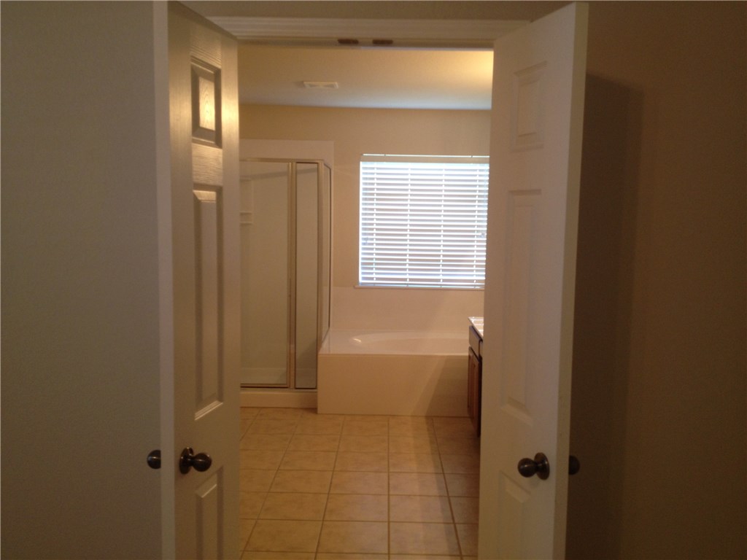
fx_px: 755
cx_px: 374
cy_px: 280
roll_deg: +0.1
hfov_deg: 52.6
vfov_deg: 40.7
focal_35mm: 35
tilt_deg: -8.7
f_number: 2.4
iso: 80
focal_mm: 4.28
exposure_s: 1/20
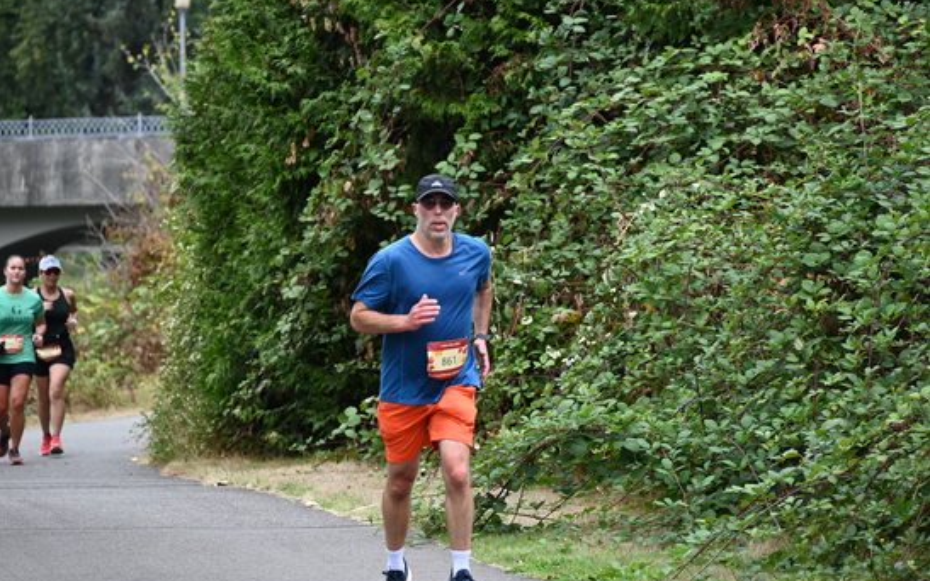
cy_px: 293
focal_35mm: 205
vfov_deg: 6.4
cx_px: 464
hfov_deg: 10.2
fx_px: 5196
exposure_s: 1/320
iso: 400
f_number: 6.3
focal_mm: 200
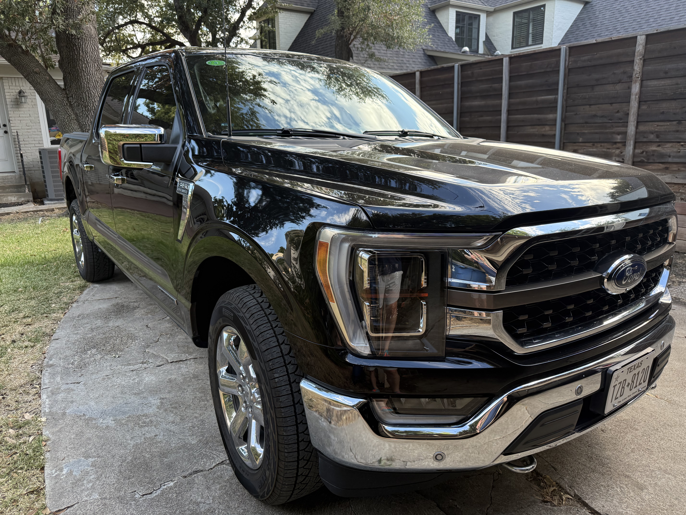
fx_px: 476
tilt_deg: -14.2
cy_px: 258
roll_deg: +1.5
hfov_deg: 71.6
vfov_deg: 56.8
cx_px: 343
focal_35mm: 24
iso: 160
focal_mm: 6.76
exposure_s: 1/237
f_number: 1.78
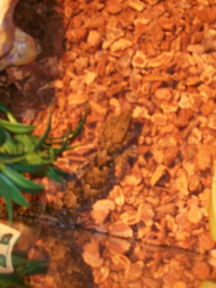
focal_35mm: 61
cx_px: 102
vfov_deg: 31.7
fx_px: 508
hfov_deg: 24.0
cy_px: 145
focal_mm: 7.6
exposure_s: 1/73.1
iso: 140
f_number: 3
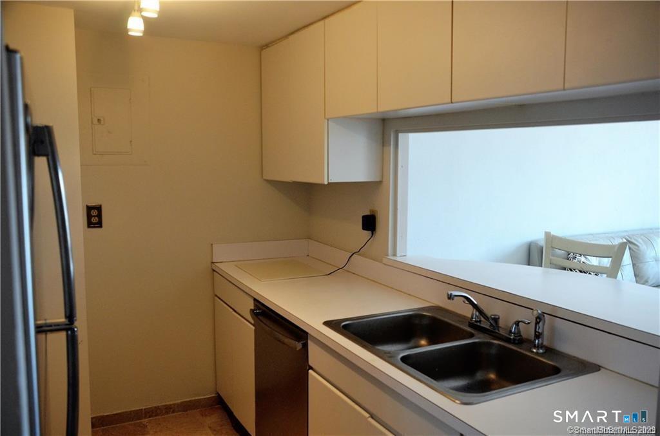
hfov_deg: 62.1
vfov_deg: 43.4
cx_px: 330
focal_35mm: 30
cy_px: 218
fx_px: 549
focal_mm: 20
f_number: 4
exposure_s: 1/60
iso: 560
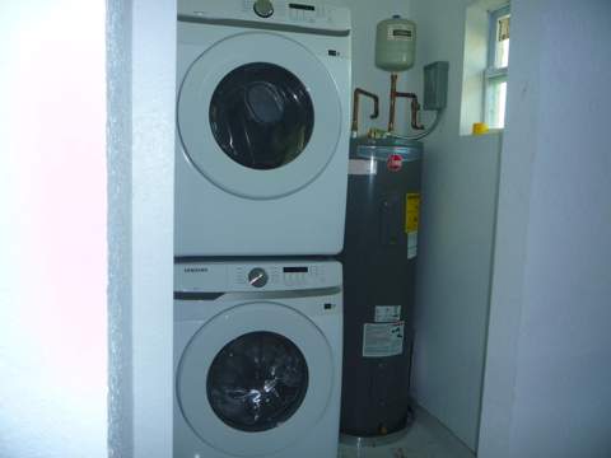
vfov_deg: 46.8
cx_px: 306
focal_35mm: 30
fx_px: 530
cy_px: 229
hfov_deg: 60.0
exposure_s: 1/30
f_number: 3.3
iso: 100
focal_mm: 5.2
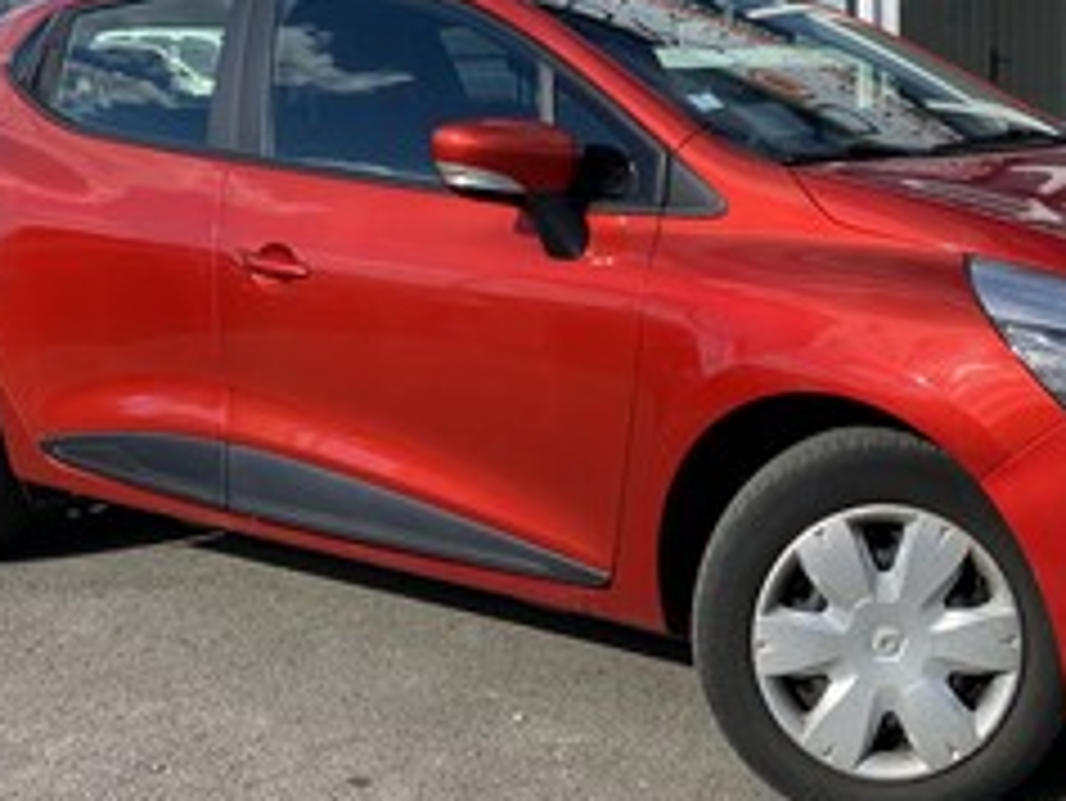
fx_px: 1725
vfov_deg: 25.2
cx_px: 796
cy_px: 61
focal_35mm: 56
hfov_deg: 33.7
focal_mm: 4.25
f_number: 1.8
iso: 32
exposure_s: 1/2967
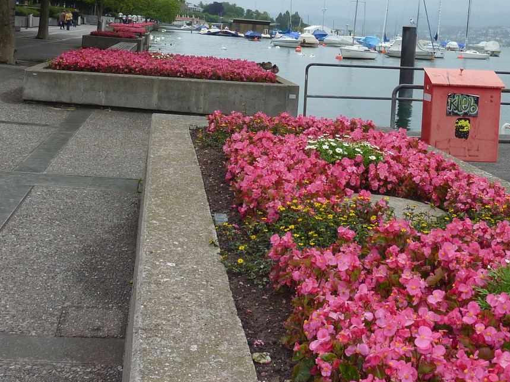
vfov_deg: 26.4
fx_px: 795
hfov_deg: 35.5
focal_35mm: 54
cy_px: 58
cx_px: 266
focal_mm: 4.7
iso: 100
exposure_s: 1/500
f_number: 4.5
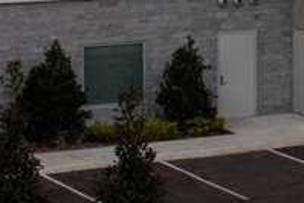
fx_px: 1783
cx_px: 998
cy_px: -239
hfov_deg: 8.0
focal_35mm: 211
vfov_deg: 6.3
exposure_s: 1/30
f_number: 2.8
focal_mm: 10.26
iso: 120
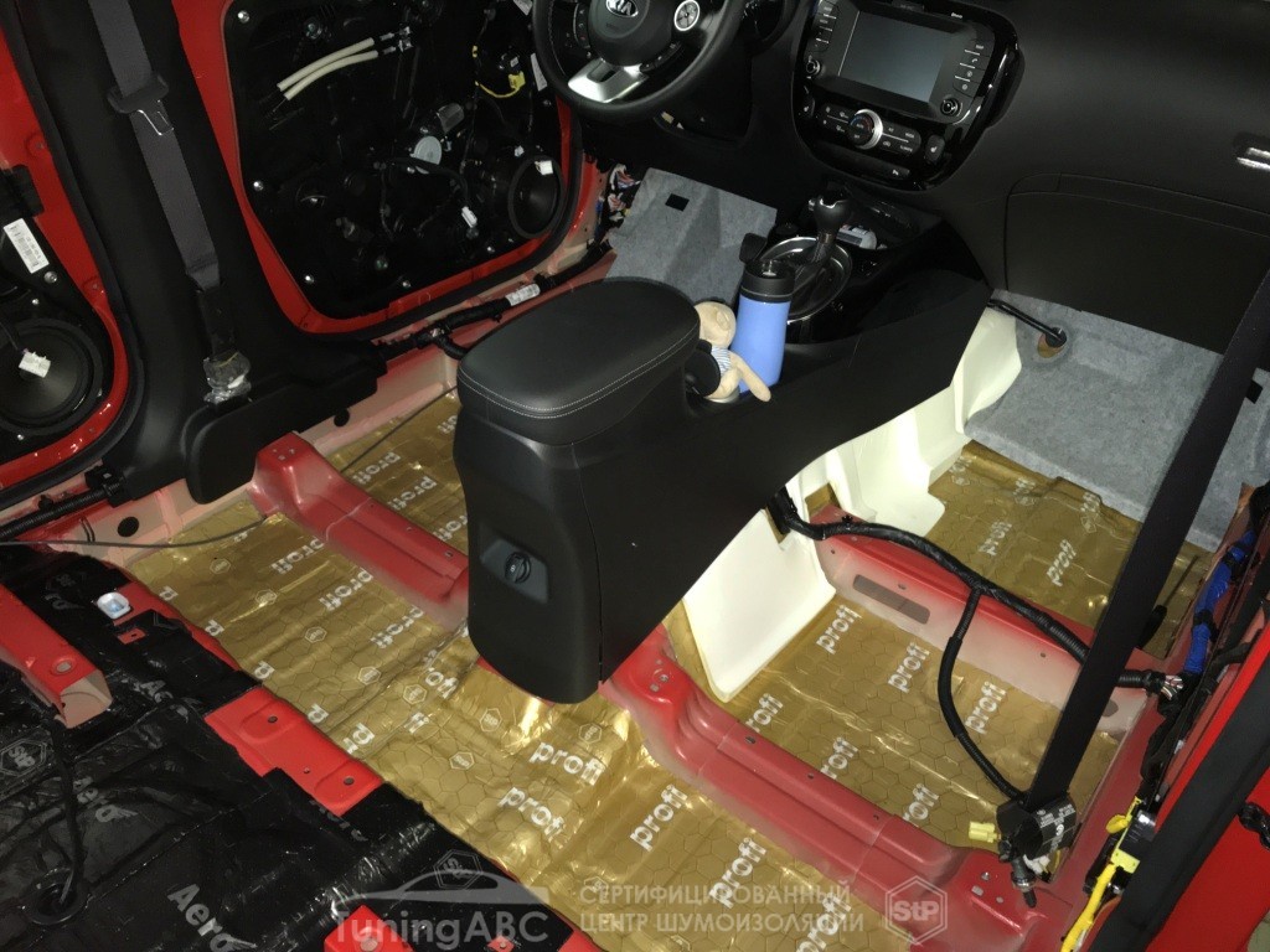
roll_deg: -2.6
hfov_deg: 63.4
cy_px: 476
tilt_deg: -36.3
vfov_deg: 49.7
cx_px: 635
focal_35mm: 28
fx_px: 1027
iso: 80
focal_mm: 3.99
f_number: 1.8
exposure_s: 1/17
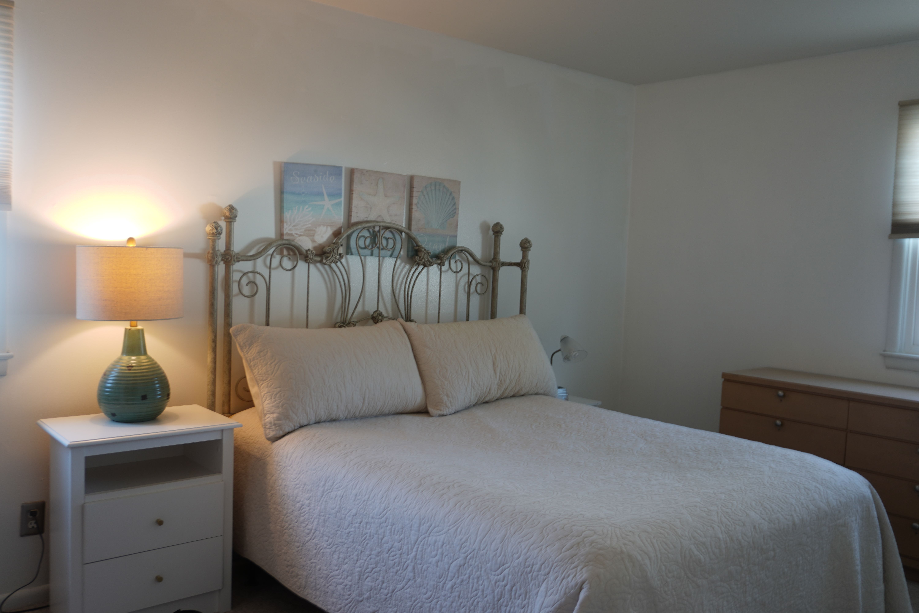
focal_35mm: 32
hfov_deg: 59.5
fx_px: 804
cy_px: 306
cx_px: 460
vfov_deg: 41.7
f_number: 4
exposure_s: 1/6
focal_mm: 21
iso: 64
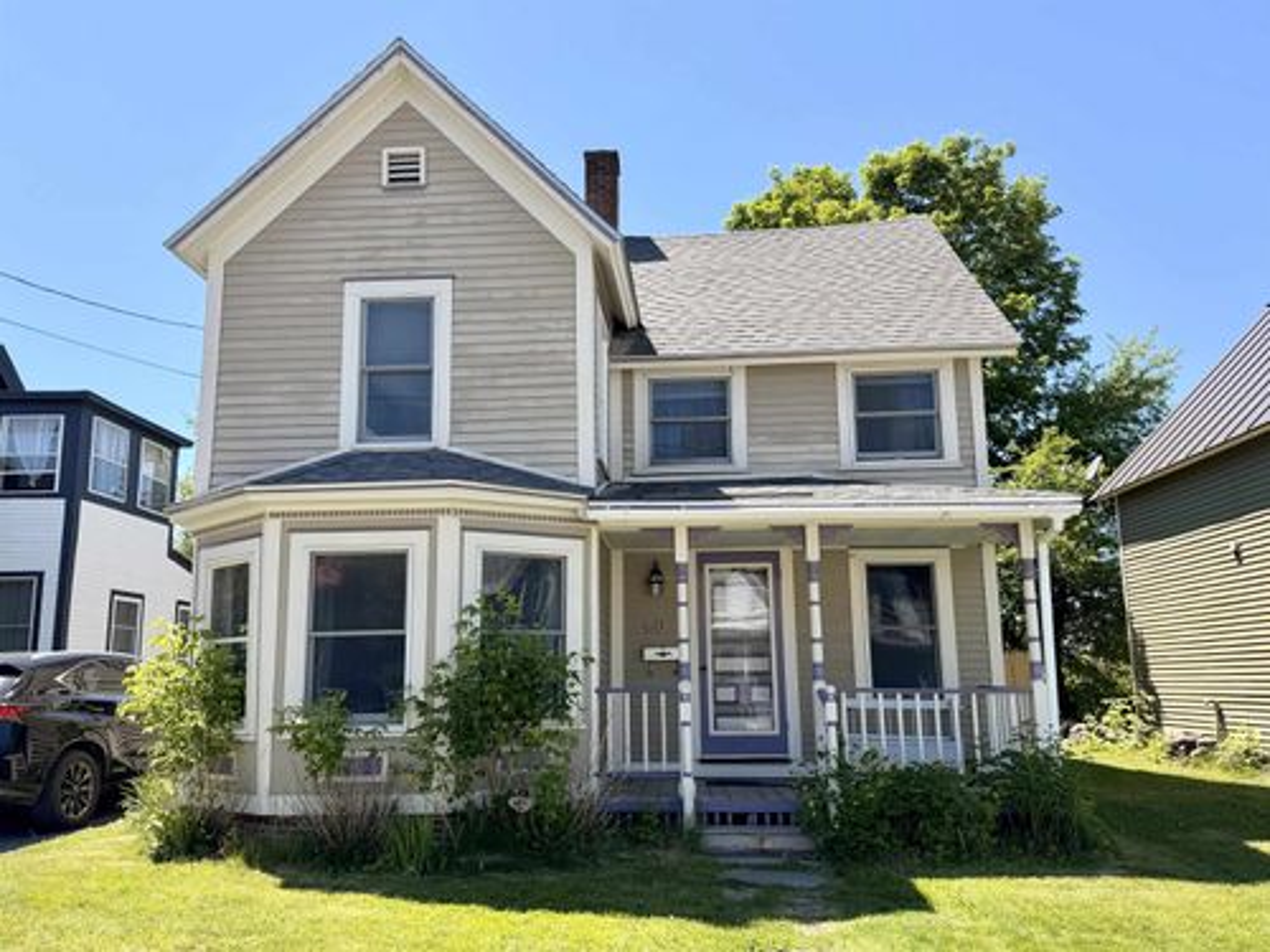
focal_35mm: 24
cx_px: 635
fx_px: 881
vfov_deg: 56.8
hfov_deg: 71.6
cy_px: 476
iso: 80
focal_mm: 6.76
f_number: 1.78
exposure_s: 1/2232
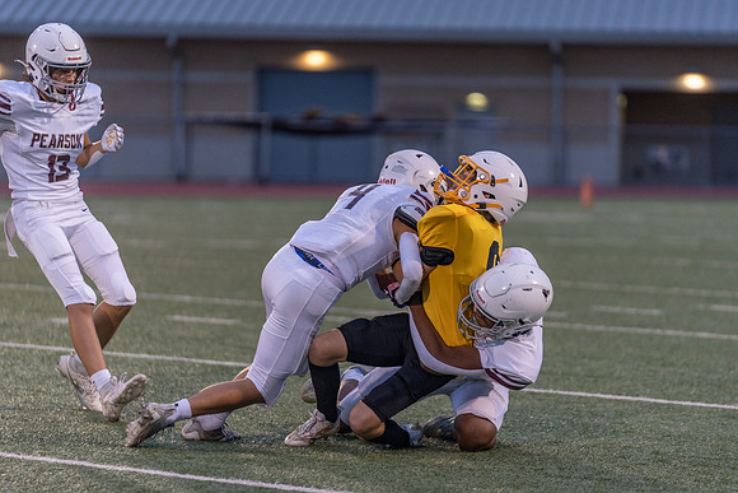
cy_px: 246
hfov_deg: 9.3
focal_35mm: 221
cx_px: 369
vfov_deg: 6.2
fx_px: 4537
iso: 2000
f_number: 2.8
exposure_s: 1/1250
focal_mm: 200
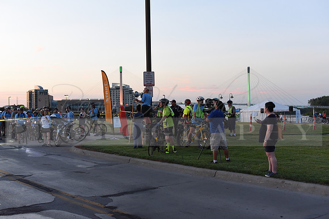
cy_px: 110
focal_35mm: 50
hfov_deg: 39.6
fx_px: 457
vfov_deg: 27.0
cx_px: 164
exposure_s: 1/400
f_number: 3.5
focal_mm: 50
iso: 2500
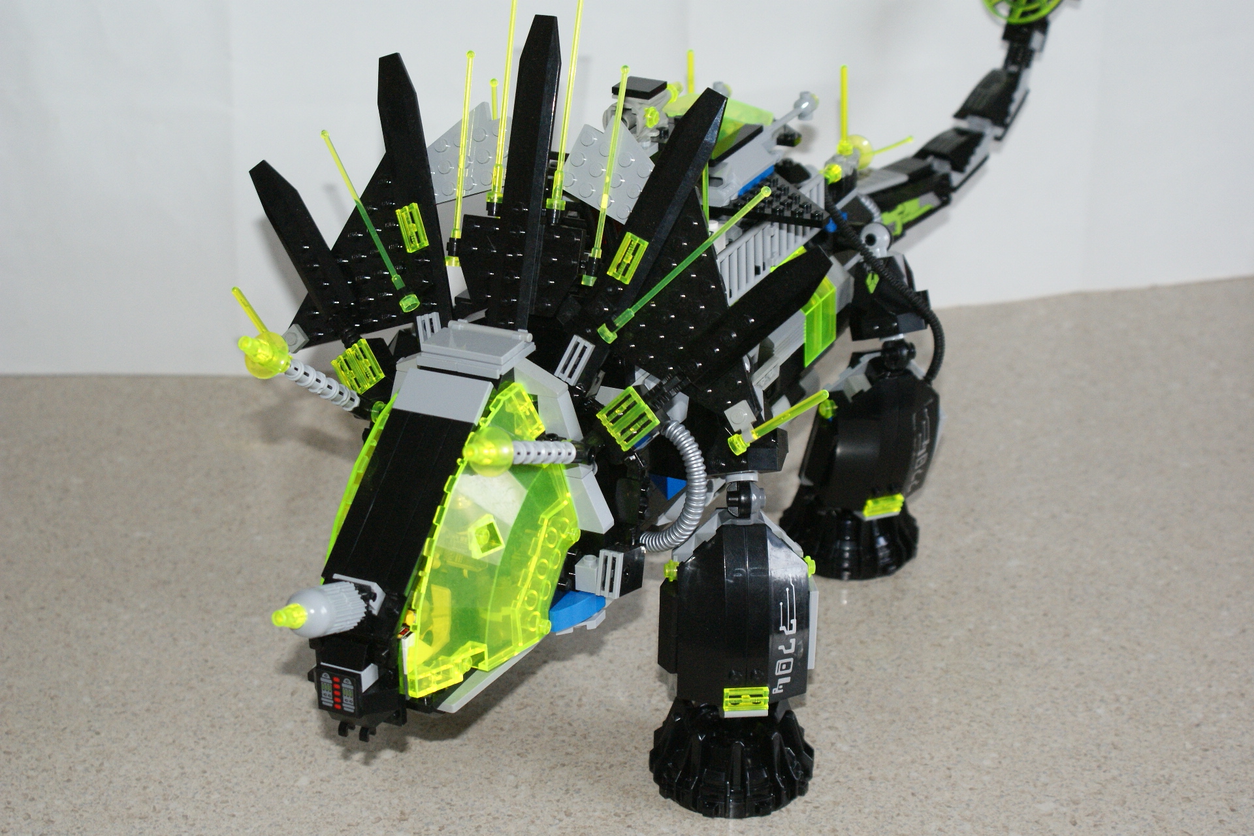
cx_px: 627
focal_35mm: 68
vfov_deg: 20.2
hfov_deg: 29.9
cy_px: 418
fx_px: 2351
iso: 400
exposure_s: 1/60
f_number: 5.6
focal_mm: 45
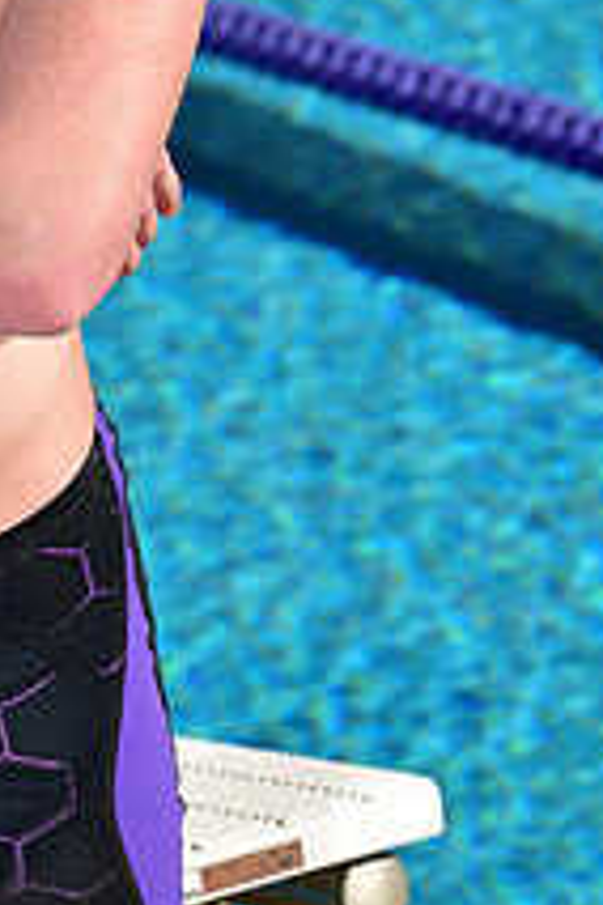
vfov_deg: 6.0
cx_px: -176
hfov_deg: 4.0
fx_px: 8542
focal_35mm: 340
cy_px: -225
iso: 64
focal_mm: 125
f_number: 8
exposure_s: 1/250
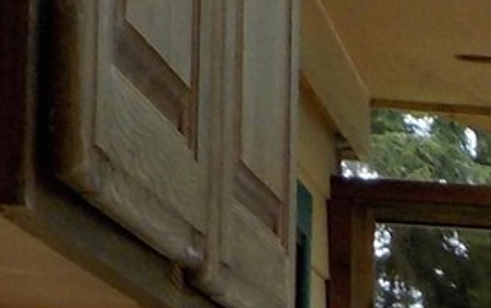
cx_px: 1109
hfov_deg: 10.2
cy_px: 818
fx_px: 2450
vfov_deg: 6.7
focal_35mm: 183
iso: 125
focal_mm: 4.1
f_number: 3.3
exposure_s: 1/50
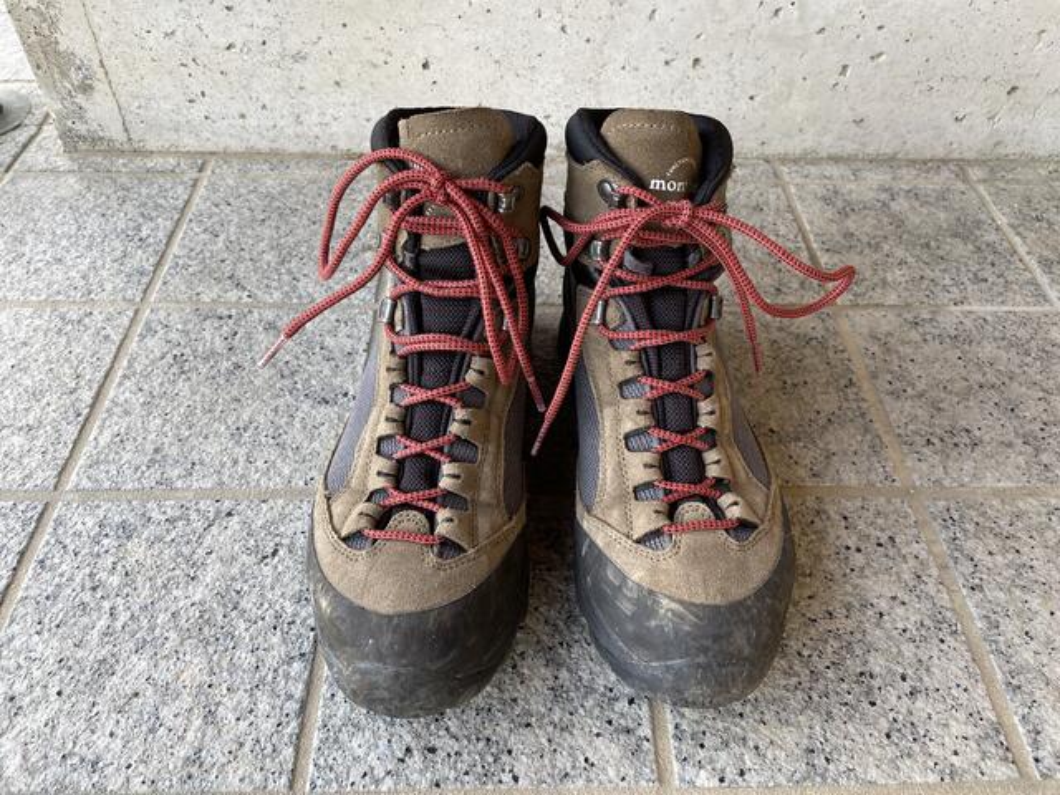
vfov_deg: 53.1
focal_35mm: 26
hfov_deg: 67.3
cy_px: 398
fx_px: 796
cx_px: 530
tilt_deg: -46.6
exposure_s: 1/125
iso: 32
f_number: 1.6
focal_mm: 4.2
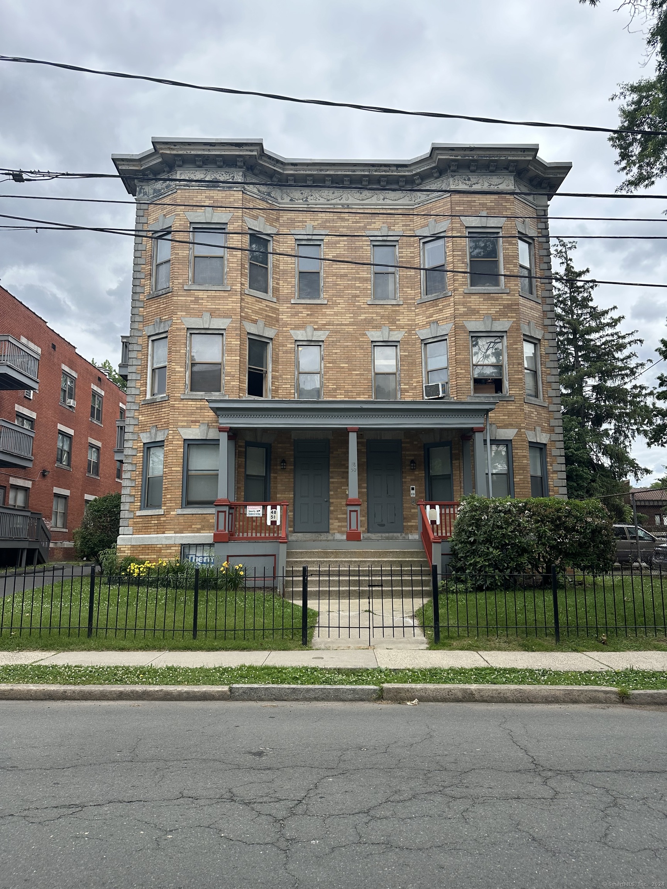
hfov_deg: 56.8
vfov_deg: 71.6
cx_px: 334
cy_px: 444
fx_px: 617
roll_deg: -0.5
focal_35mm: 24
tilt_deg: +10.8
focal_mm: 6.86
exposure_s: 1/2732
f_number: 1.78
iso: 80
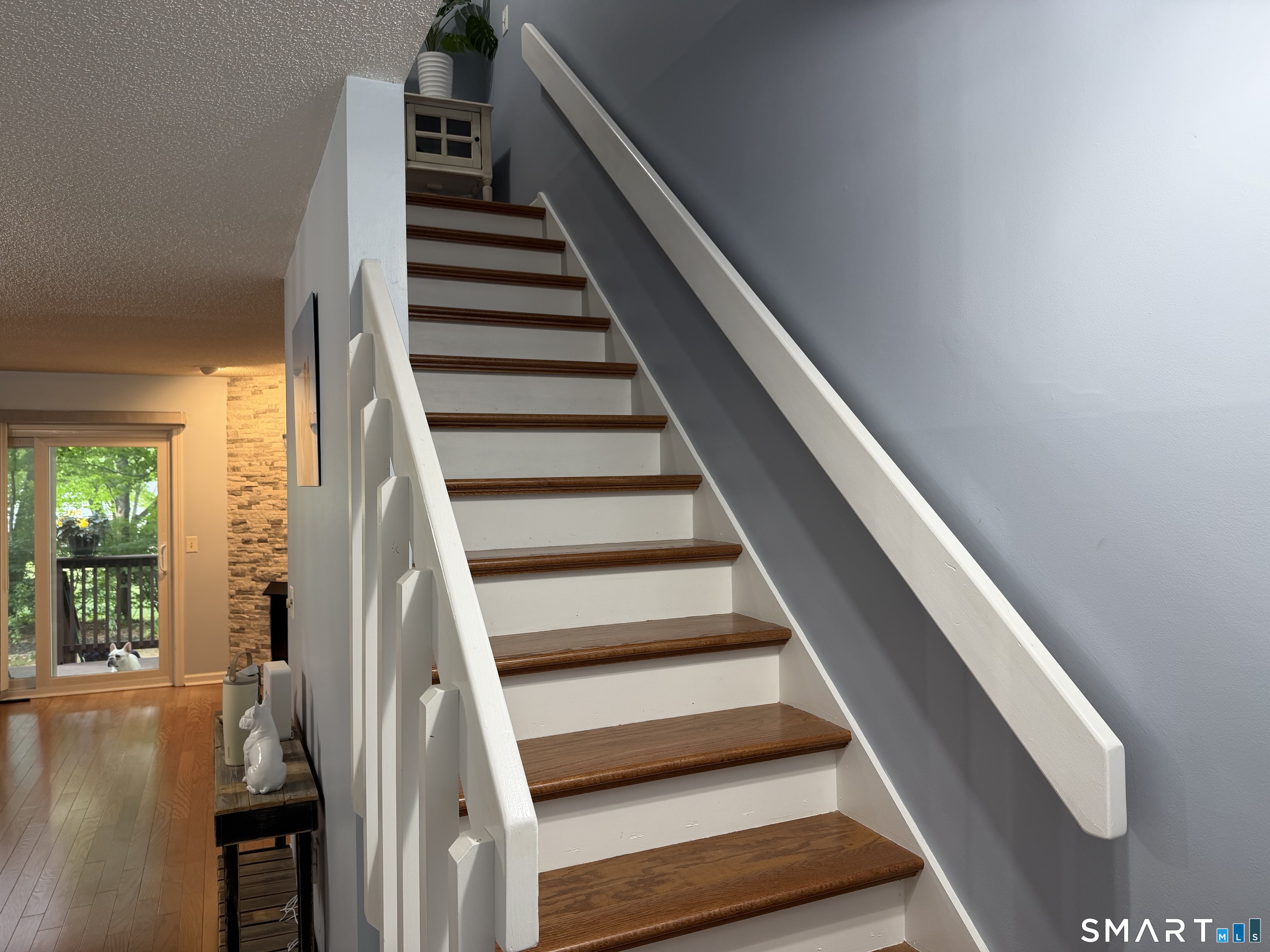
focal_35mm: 24
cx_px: 635
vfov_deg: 56.8
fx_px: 881
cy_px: 476
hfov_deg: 71.6
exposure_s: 1/60
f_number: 1.78
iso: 100
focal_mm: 6.76
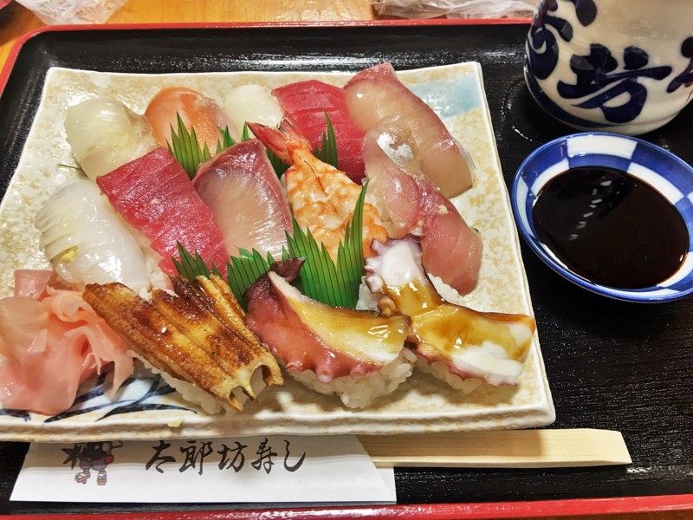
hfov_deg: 61.7
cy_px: 260
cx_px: 346
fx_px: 581
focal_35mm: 29
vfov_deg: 48.2
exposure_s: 1/15
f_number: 2.2
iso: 32
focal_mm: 4.15
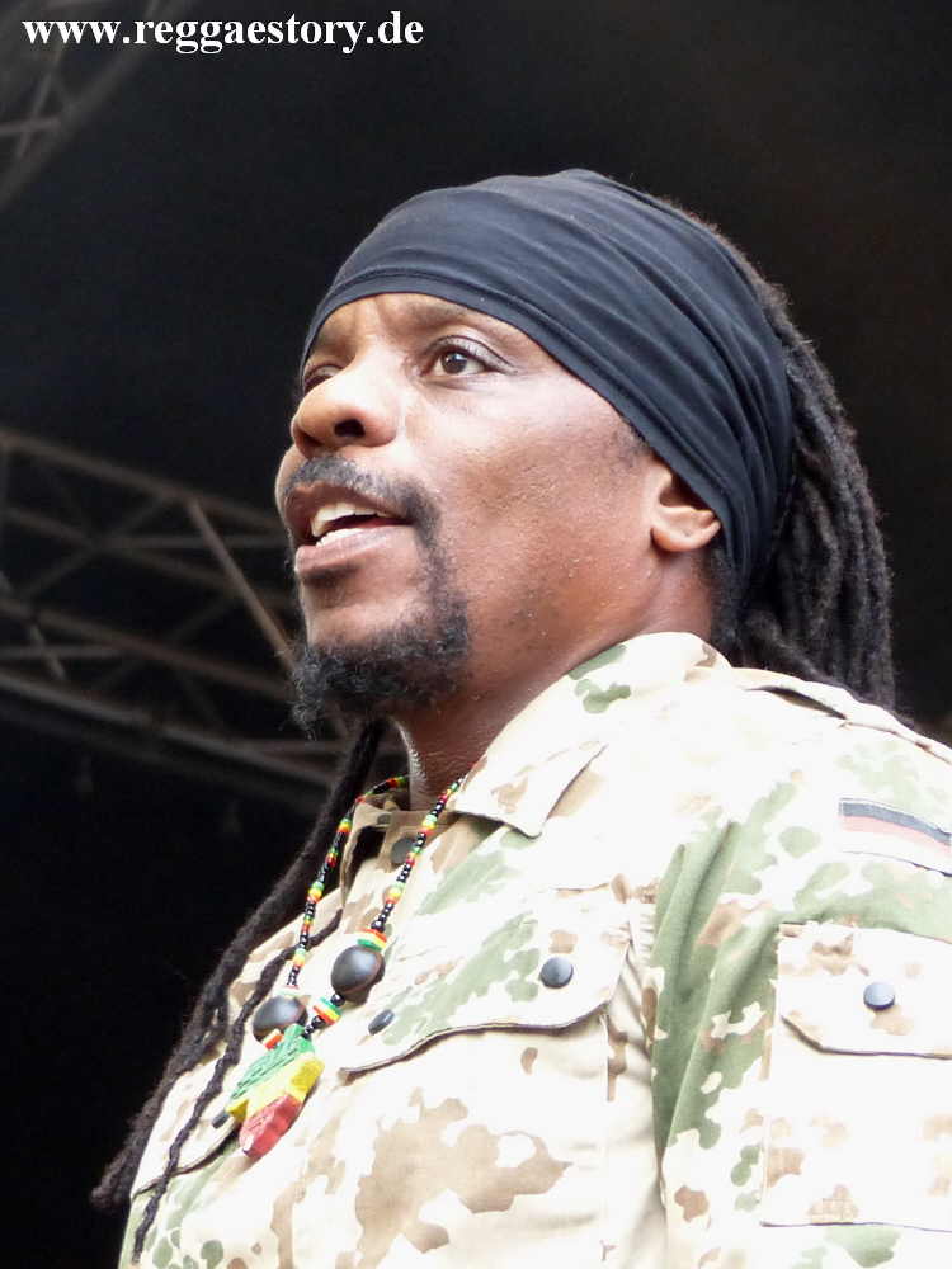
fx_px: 4107
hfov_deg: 13.2
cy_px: 634
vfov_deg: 17.6
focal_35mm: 112
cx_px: 476
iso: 400
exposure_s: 1/60
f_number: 2.8
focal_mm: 20.1
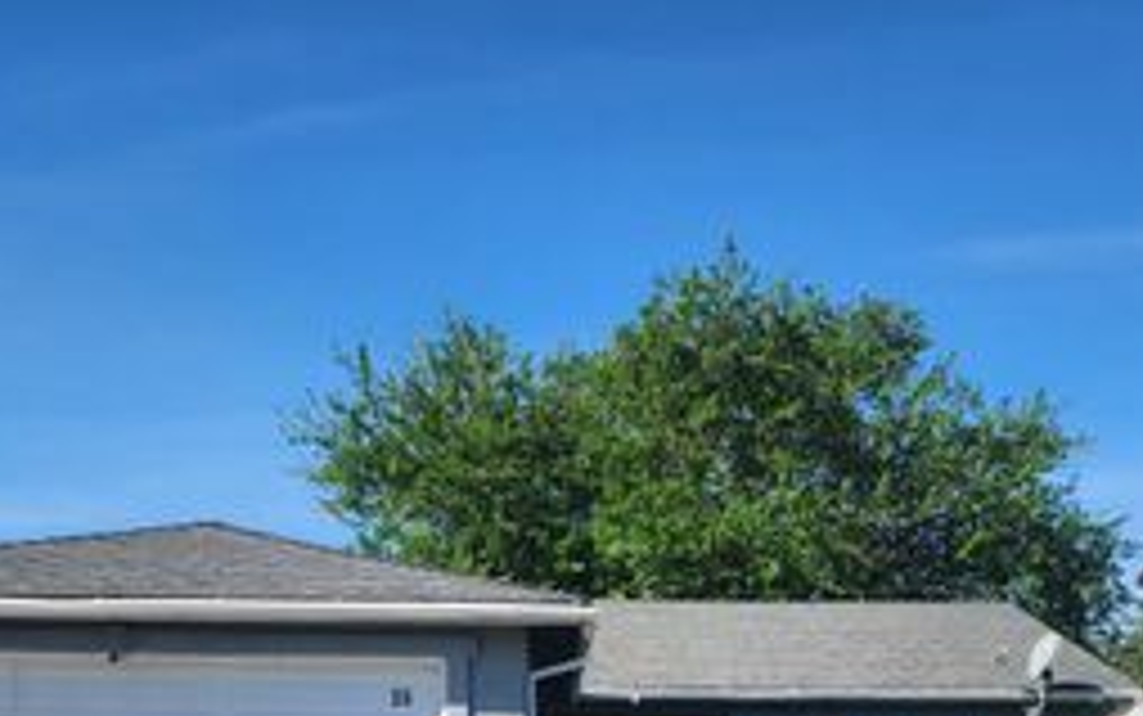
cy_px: 835
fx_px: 1496
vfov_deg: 24.6
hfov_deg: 41.8
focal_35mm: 48
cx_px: 603
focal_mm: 6.4
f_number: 1.8
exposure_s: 1/1232
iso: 12
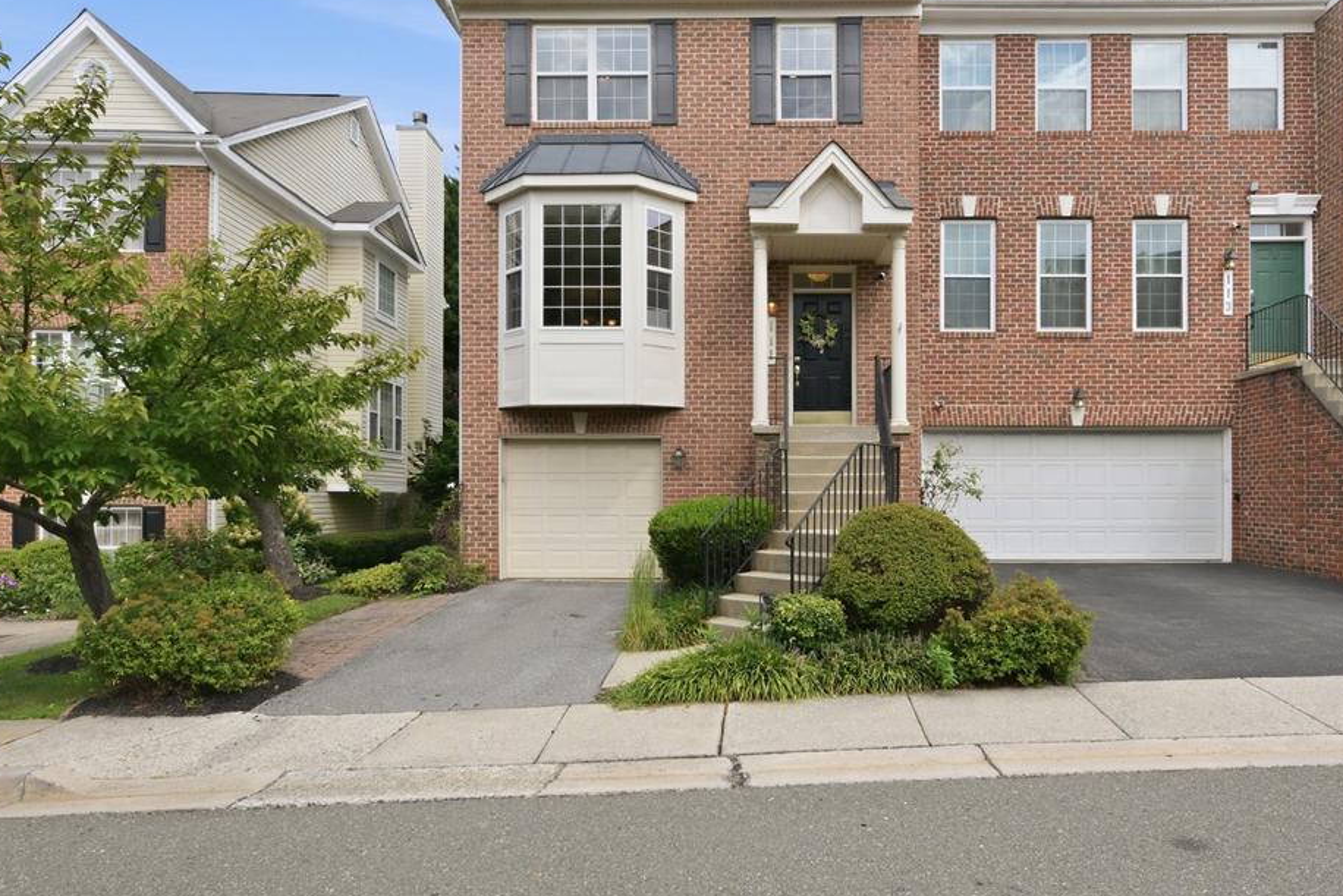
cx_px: 752
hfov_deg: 78.2
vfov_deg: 57.2
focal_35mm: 22
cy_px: 482
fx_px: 821
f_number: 7.1
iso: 400
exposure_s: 1/1000
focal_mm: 14
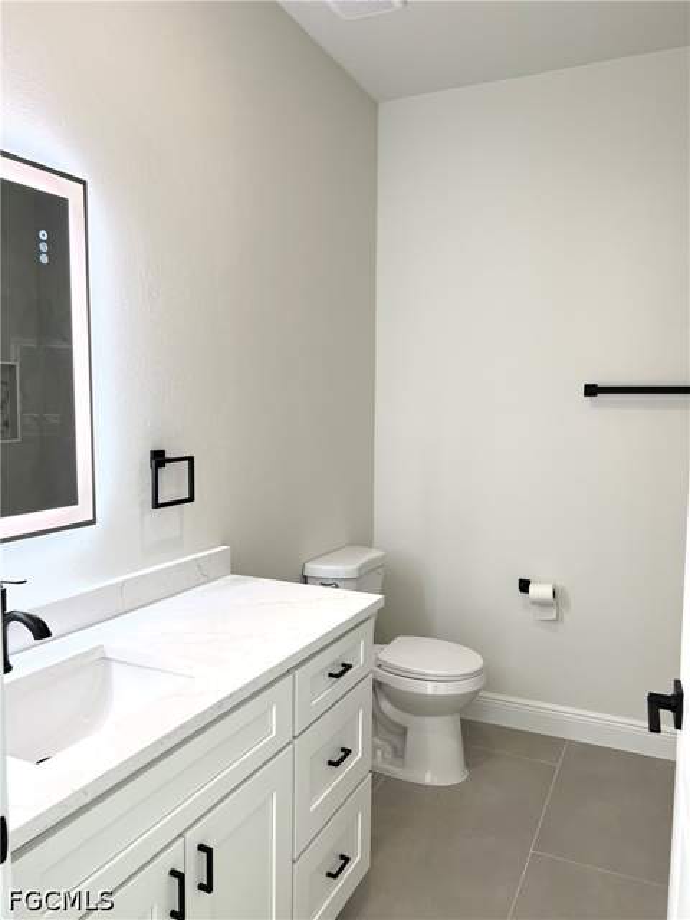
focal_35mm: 26
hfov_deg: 53.1
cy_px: 460
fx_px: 691
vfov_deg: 67.3
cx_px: 345
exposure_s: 1/162
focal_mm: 5.7
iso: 64
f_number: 1.5
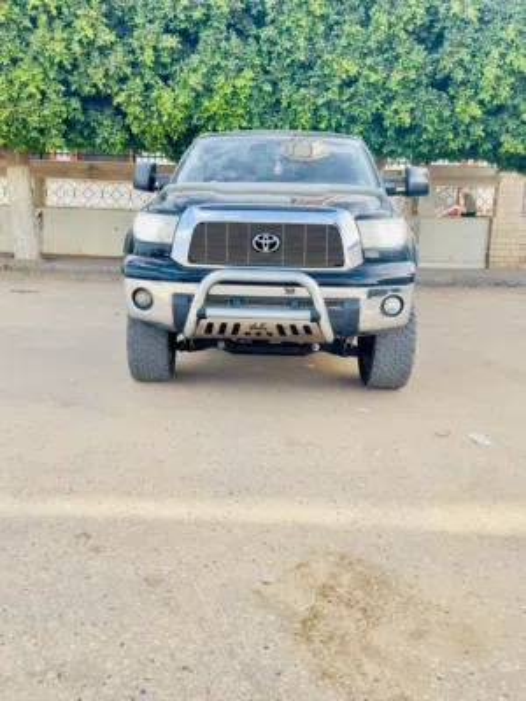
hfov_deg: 40.7
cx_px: 263
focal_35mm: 35
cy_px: 350
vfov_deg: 52.6
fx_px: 709
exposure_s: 1/761
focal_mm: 6.76
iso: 100
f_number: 1.78
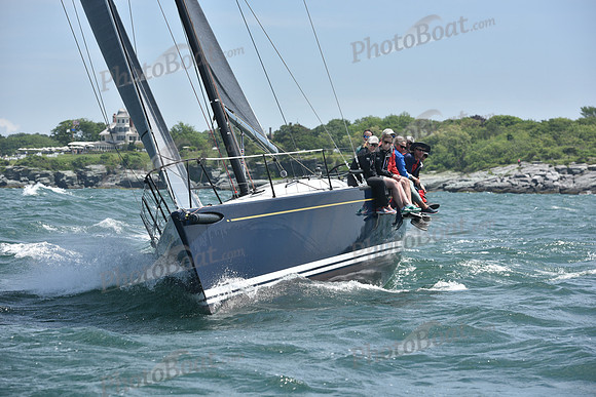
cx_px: 298
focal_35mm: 130
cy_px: 198
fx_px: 2153
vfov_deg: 10.6
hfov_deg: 15.8
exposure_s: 1/1250
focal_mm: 130
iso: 250
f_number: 7.1
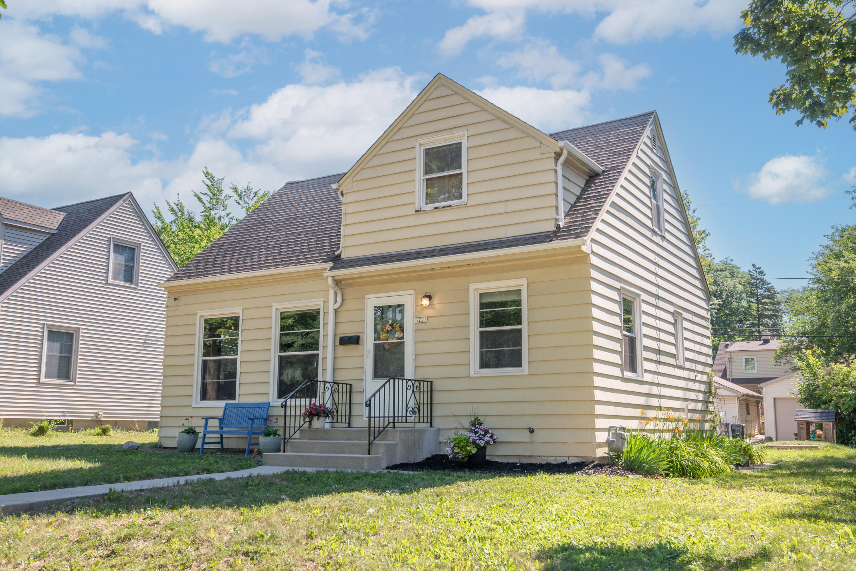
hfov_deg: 53.1
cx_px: 428
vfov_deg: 36.9
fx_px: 856
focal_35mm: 36
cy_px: 286
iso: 320
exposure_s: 1/320
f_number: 8
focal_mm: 24
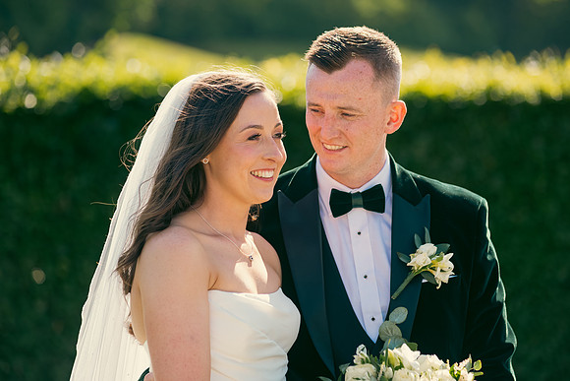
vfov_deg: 9.5
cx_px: 285
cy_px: 190
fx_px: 2296
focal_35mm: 145
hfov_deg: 14.2
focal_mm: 145
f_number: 3.5
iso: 200
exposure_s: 1/640
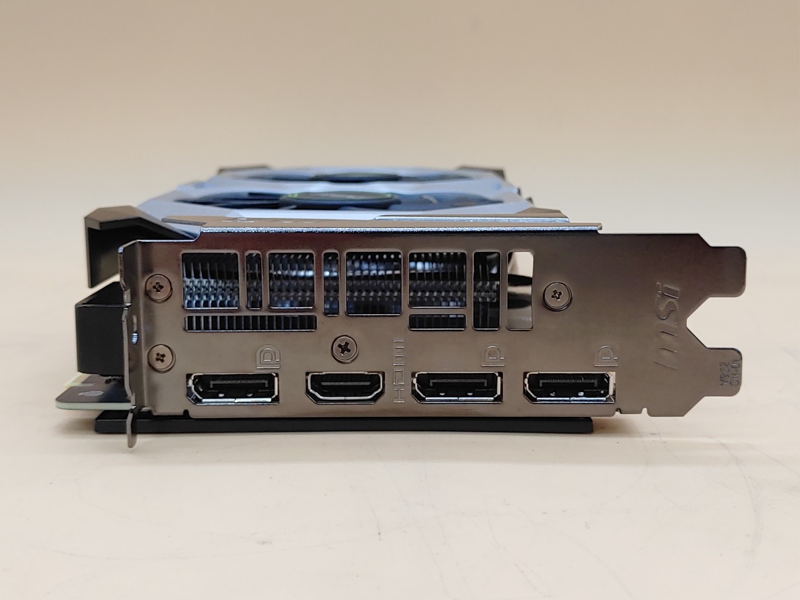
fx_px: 1063
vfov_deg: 31.5
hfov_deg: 41.2
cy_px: 300
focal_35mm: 46
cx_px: 400
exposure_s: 1/120
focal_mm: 4.36
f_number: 1.8
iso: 50
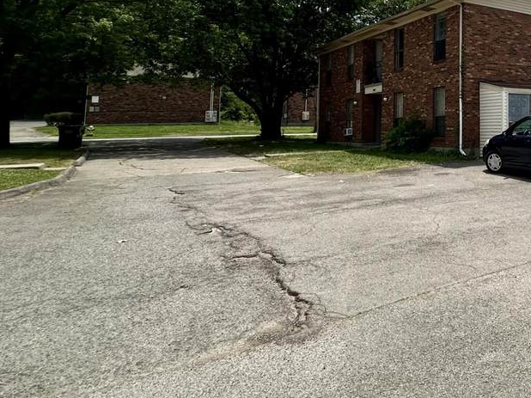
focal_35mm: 29
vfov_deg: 45.4
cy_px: 72
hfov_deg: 49.6
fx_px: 445
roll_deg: -1.1
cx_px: 537
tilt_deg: +5.6
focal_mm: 2.22
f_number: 2.2
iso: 50
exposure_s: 1/2882
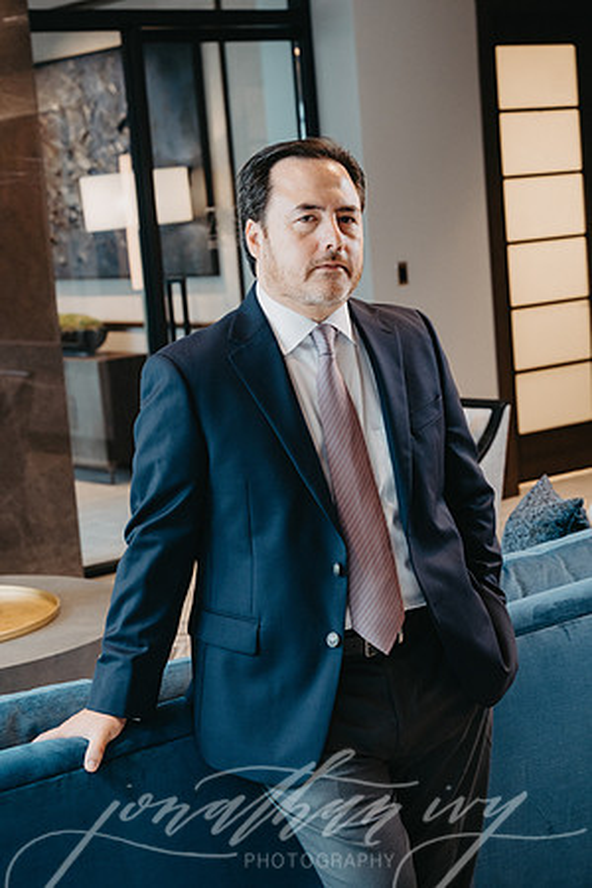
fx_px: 1727
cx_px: 296
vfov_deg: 28.8
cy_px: 444
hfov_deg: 19.5
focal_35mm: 70
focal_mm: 70
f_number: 5
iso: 1000
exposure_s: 1/100
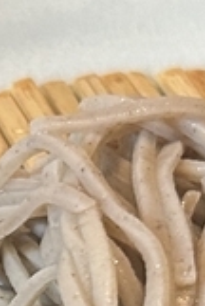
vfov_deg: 10.0
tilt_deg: -54.9
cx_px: -224
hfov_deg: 6.6
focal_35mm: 201
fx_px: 1709
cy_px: 382
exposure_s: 1/50
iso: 250
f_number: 1.5
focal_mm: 5.7
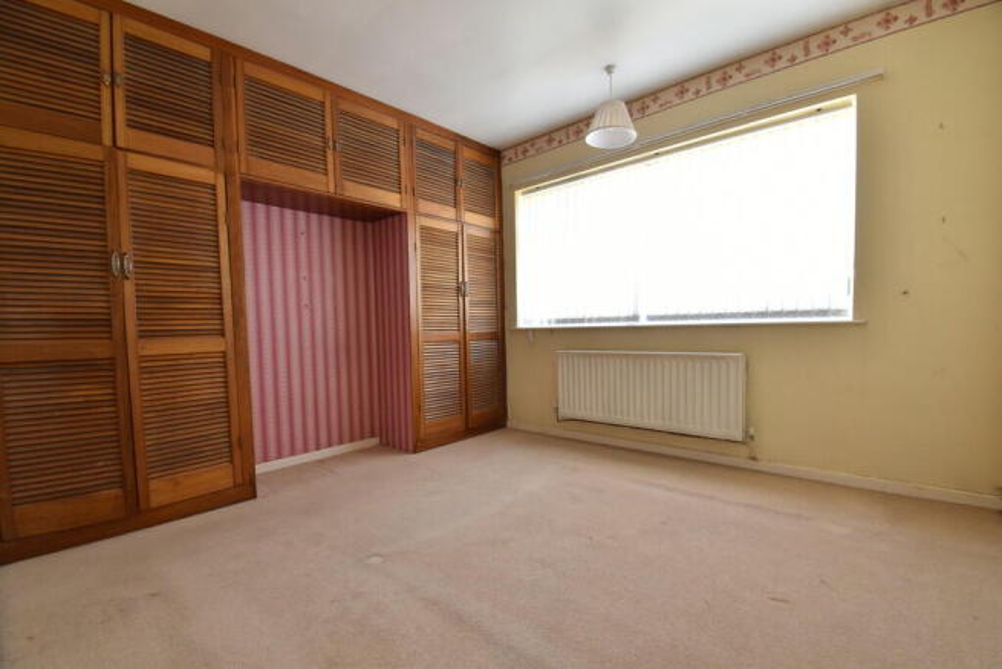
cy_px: 334
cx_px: 501
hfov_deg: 100.4
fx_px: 418
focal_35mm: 15
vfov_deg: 77.4
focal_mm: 10
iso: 250
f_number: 8
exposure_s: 1/5
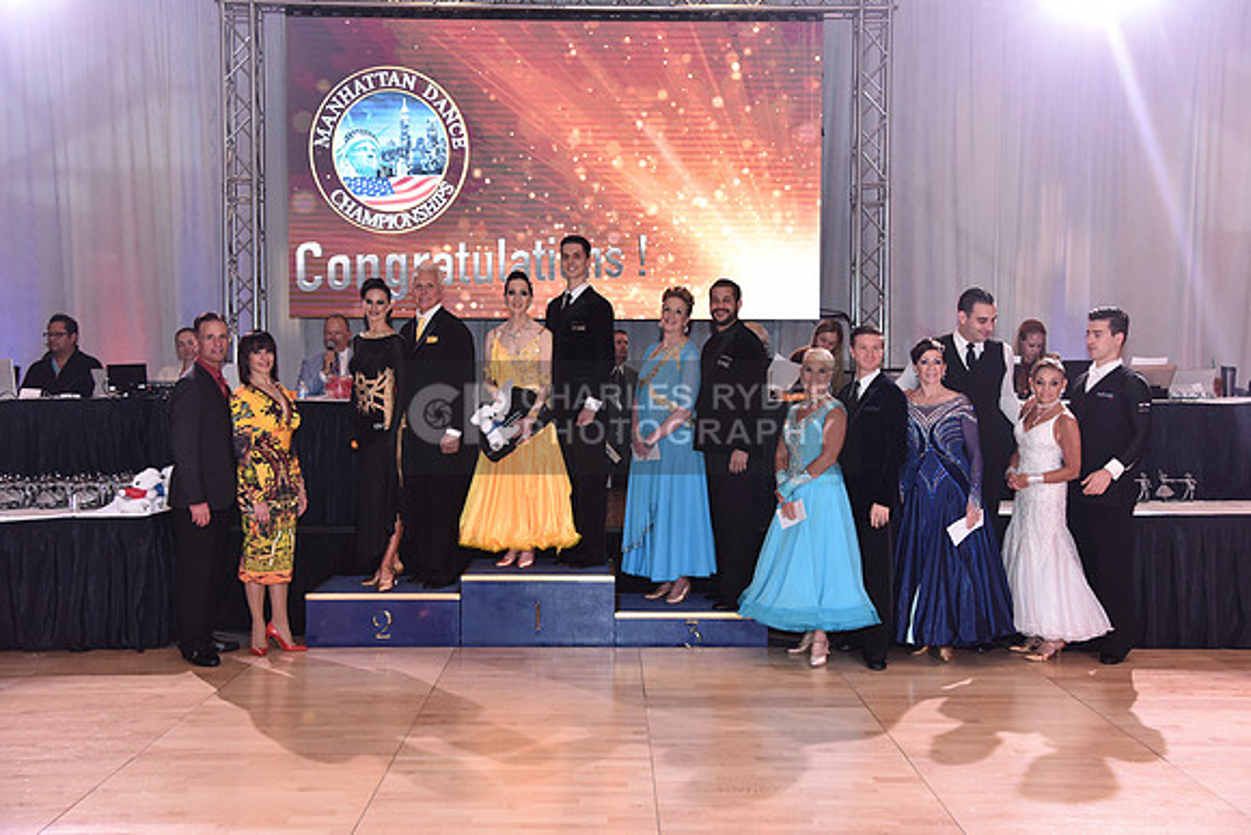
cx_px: 626
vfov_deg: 35.1
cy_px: 418
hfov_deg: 50.7
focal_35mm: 38
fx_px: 1321
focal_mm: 38
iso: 2000
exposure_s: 1/250
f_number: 4.5
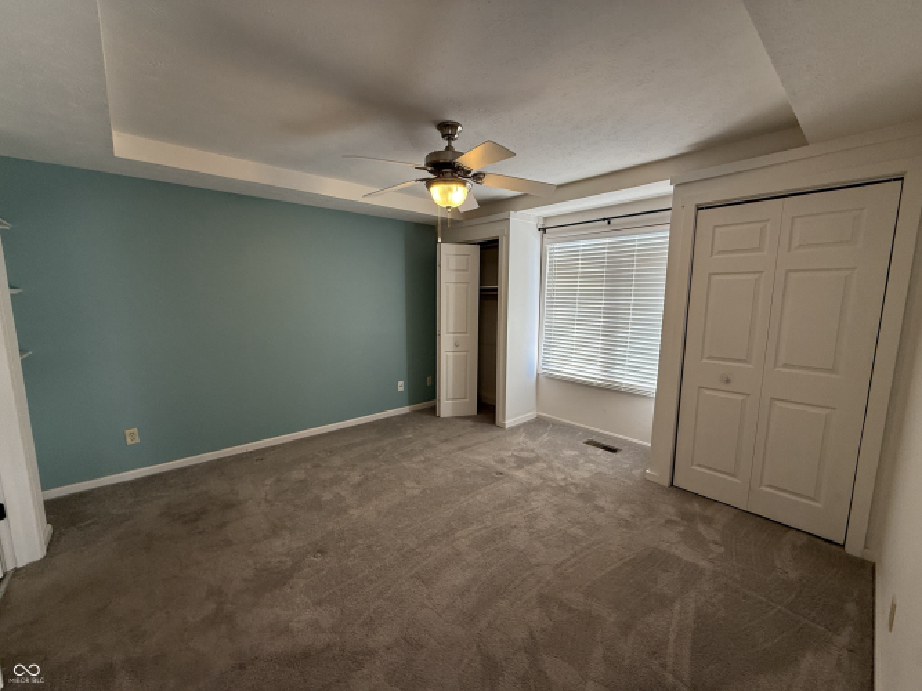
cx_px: 461
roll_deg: -0.3
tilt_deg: -7.5
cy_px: 346
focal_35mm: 14
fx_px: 373
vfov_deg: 85.7
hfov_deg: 102.1
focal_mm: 2.22
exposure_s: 1/120
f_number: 2.2
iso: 160
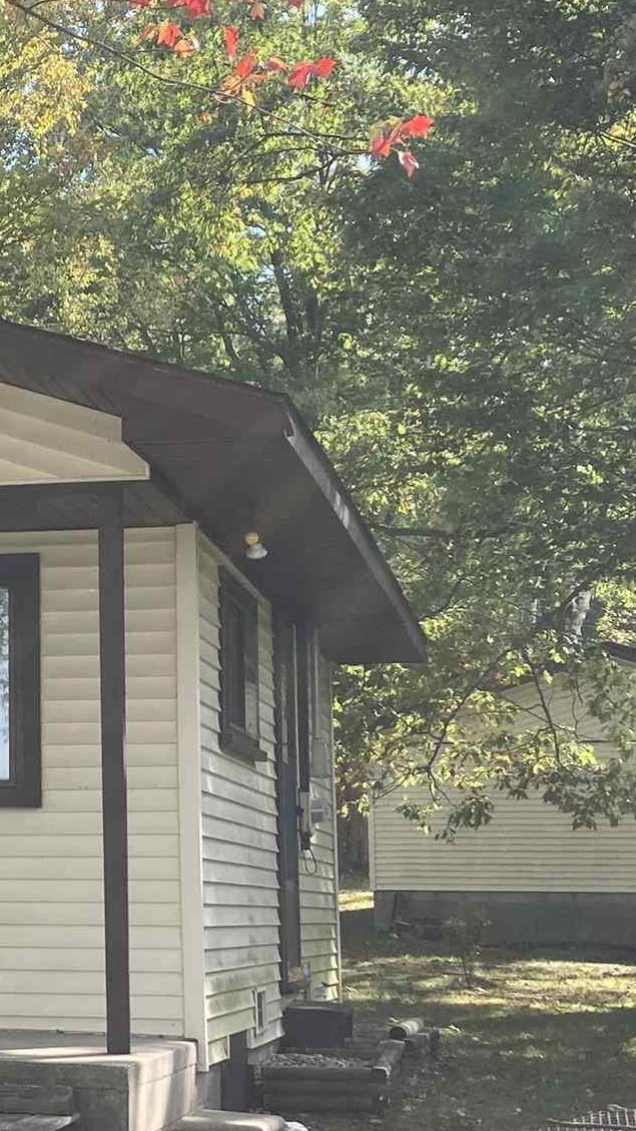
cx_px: -231
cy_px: 597
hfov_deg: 13.9
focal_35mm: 83
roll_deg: -0.4
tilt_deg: +8.9
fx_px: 2489
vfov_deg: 25.6
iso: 20
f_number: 1.8
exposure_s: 1/571
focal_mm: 3.99
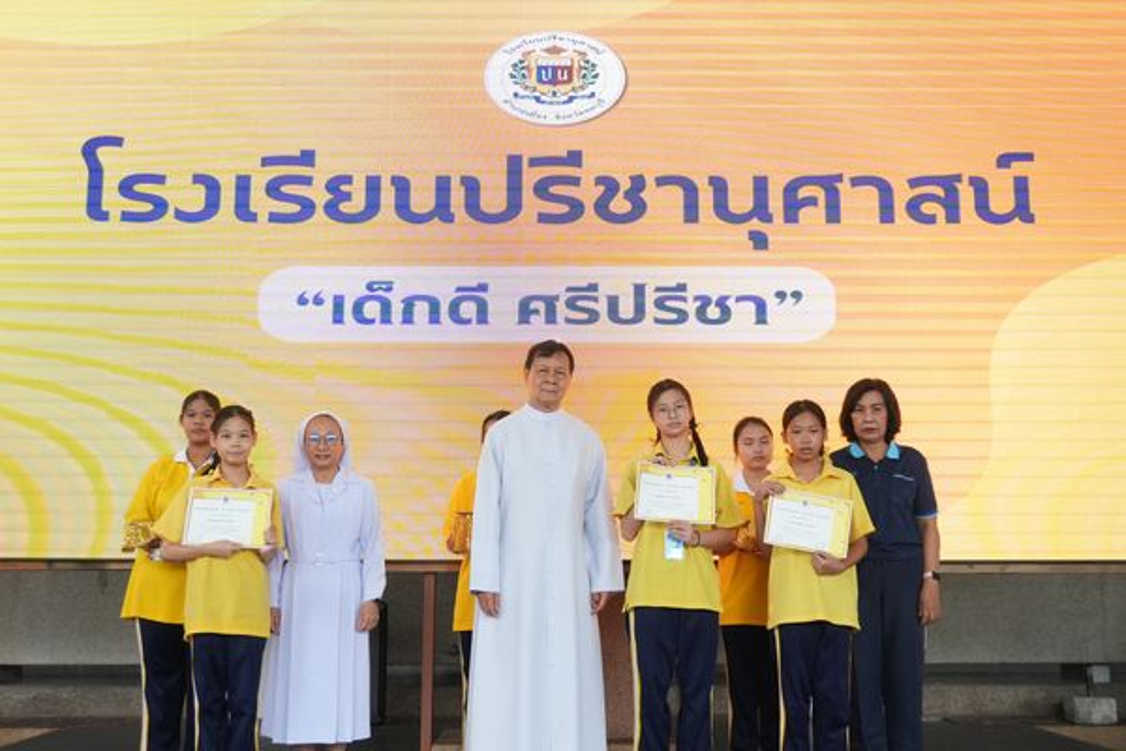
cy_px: 376
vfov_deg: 34.2
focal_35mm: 39
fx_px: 1220
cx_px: 563
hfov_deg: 49.6
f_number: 4.5
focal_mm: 26
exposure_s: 1/200
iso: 1600
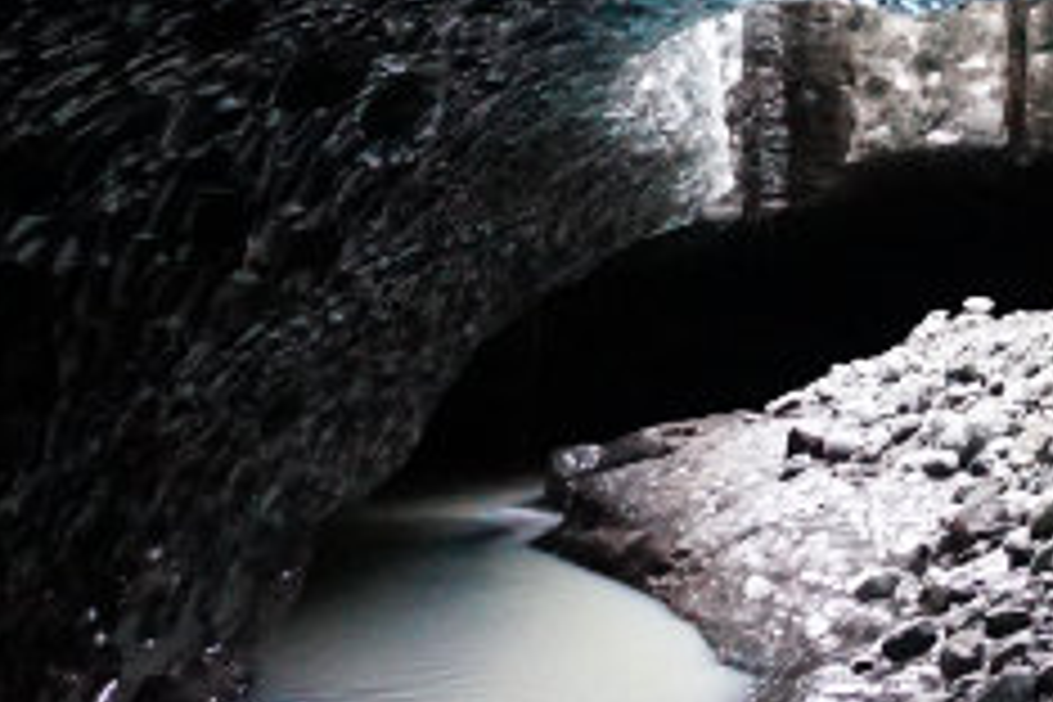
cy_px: -358
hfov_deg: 23.2
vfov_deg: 15.4
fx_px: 2398
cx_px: 1170
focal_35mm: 82
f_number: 3.5
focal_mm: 16
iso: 3200
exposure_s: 1/30
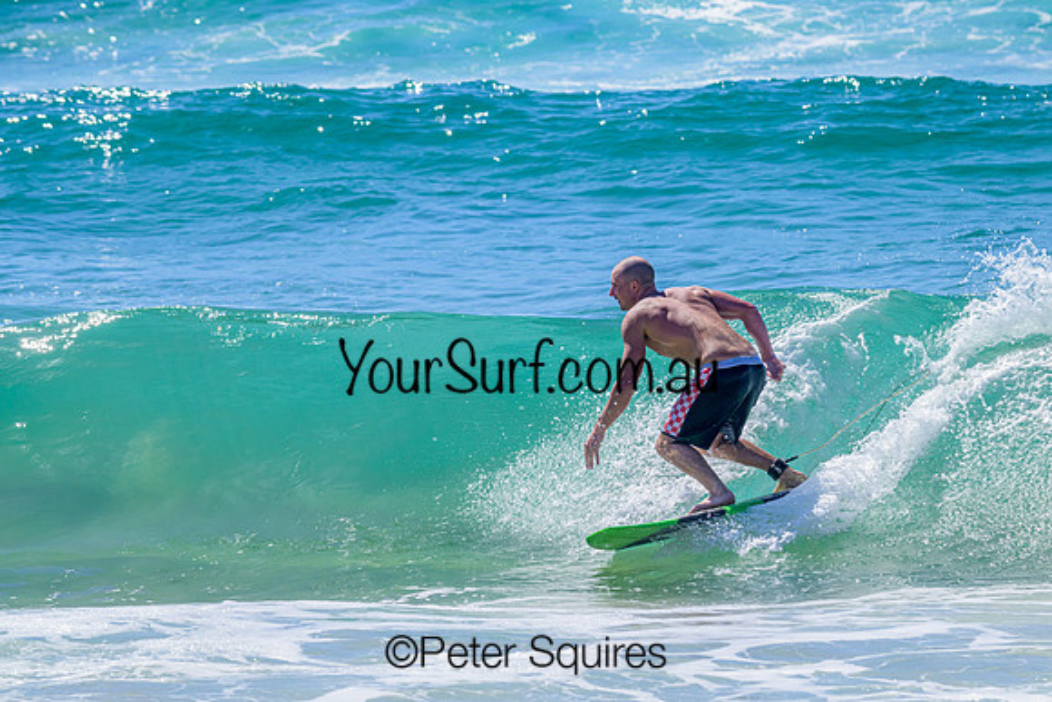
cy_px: 351
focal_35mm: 370
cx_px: 527
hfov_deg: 5.6
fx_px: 10826
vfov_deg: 3.7
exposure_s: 1/2000
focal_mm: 370
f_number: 11
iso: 1250
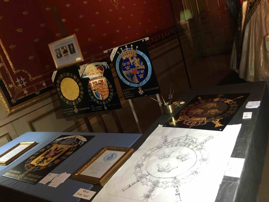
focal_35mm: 29
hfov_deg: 61.7
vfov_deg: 48.2
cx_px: 134
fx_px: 225
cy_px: 101
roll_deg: +17.9
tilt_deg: -17.4
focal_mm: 4.15
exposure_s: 1/17
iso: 200
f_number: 2.2
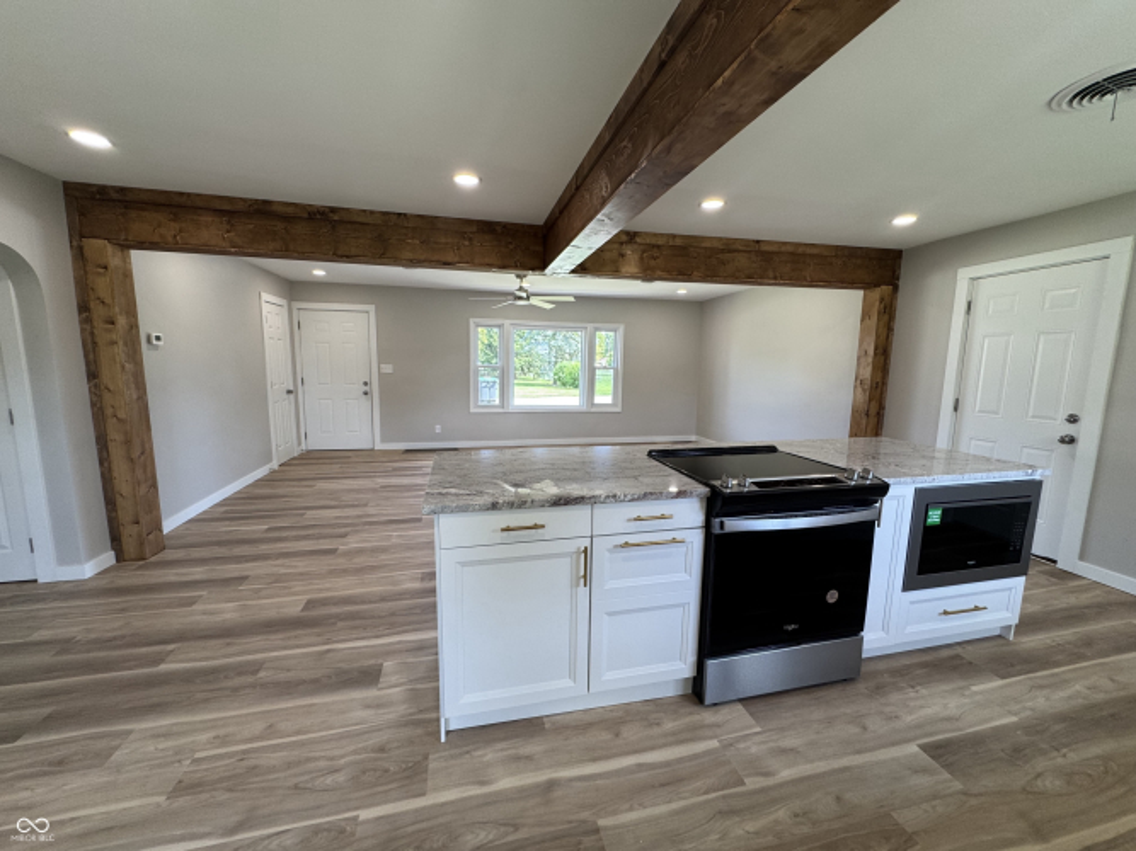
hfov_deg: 102.1
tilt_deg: -8.4
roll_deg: -1.3
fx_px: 459
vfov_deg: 85.7
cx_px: 568
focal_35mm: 14
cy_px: 426
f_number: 2.2
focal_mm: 2.22
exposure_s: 1/120
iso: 100
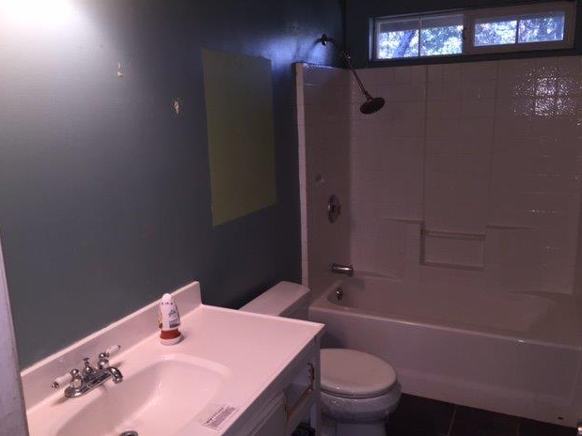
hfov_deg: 60.0
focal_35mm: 30
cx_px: 298
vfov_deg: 46.8
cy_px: 225
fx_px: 504
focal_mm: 4.15
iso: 32
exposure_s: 1/30
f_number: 2.2
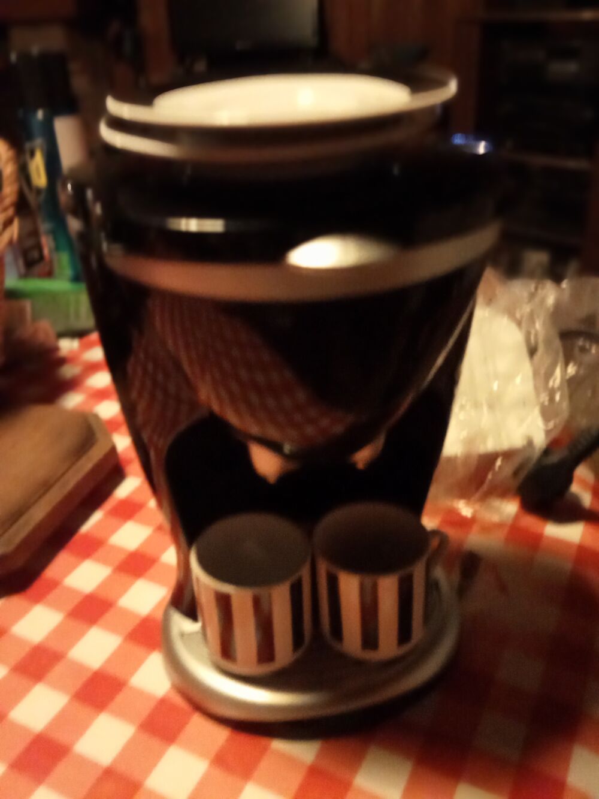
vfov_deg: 63.4
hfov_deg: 49.8
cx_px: 300
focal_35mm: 28
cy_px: 400
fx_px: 646
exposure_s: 1/16.7
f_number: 2.2
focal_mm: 3.46
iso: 2954
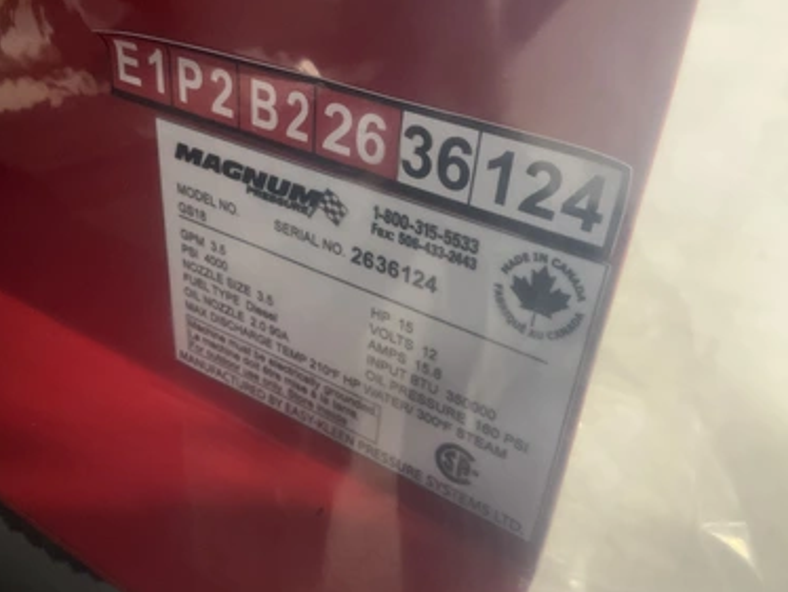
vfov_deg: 45.5
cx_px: 383
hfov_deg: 58.3
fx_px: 706
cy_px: 295
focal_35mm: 31
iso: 320
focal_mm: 3
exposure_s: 1/40
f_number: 1.8
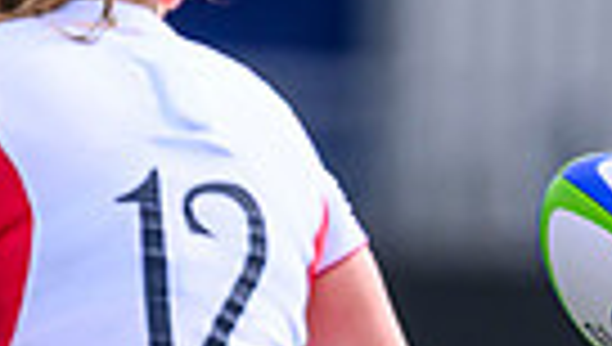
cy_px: 531
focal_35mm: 3371
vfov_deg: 0.4
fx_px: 54790
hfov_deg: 0.6
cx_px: 1654
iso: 500
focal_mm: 560
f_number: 4
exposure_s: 1/2000
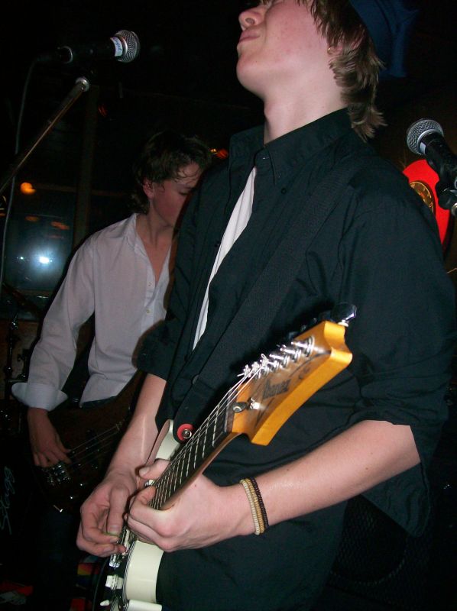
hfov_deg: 39.6
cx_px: 228
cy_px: 306
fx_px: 635
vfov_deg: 51.4
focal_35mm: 36
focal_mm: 6
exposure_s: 1/64
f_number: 2.7
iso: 140
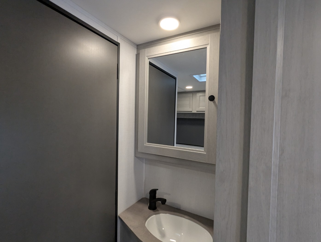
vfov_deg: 78.2
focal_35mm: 16
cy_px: 121
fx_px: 149
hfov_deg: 94.4
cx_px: 160
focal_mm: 2.35
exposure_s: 1/88.2
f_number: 2.2
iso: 241
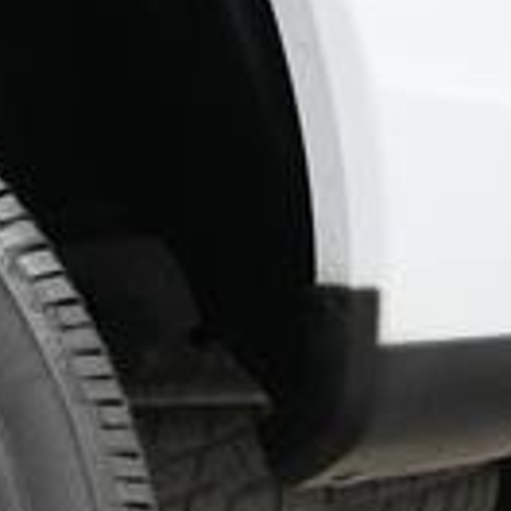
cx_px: -585
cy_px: 681
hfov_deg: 13.4
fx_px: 1787
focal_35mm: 107
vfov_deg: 15.4
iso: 4000
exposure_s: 1/160
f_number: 2.8
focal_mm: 26
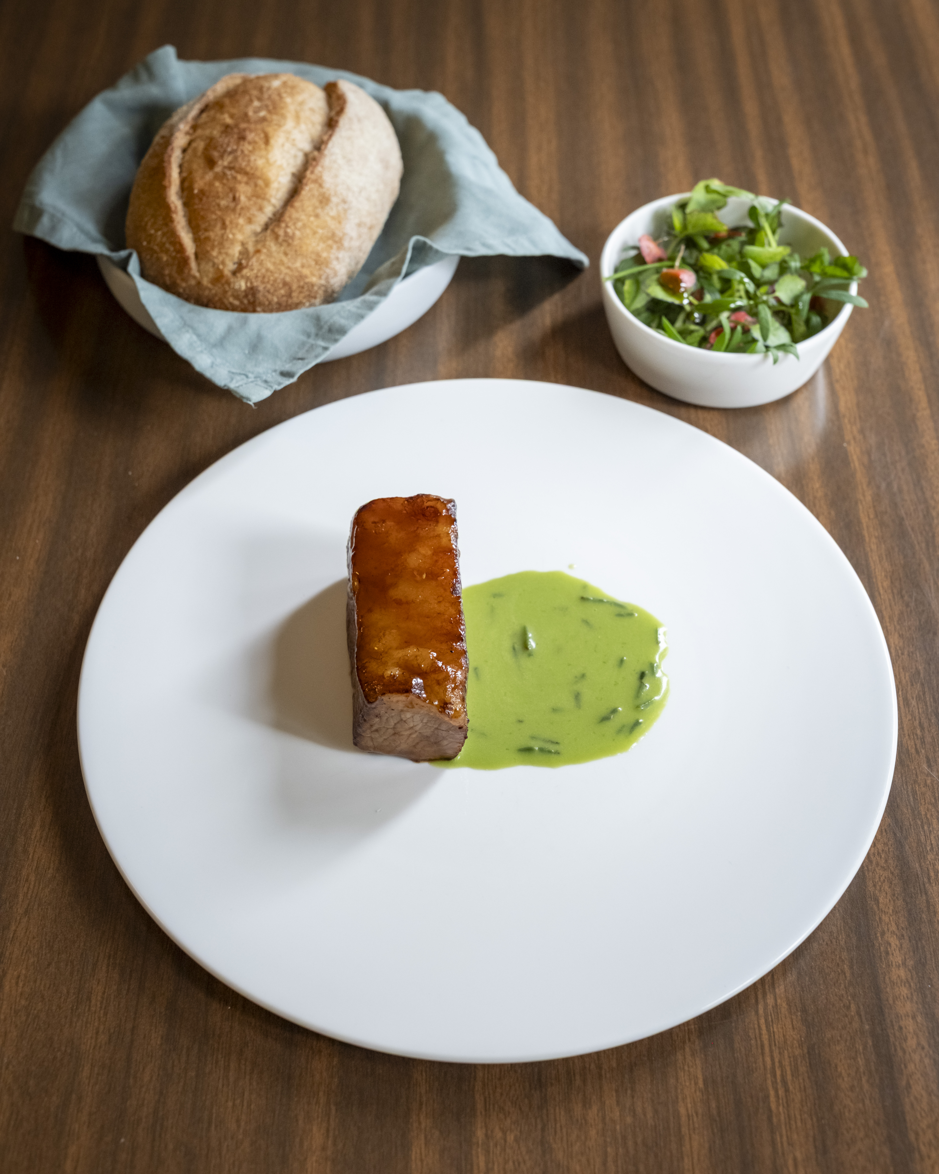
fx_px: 1528
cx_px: 469
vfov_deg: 42.0
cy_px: 529
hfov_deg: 34.2
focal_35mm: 44
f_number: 4
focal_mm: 25.9
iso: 800
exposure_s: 1/100
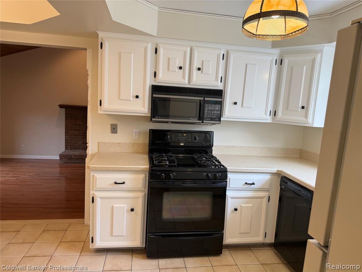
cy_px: 136
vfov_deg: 56.8
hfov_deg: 71.6
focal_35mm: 24
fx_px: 251
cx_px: 181
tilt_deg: -7.0
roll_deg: -4.0
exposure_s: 1/120
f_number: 1.78
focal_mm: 6.76
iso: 100
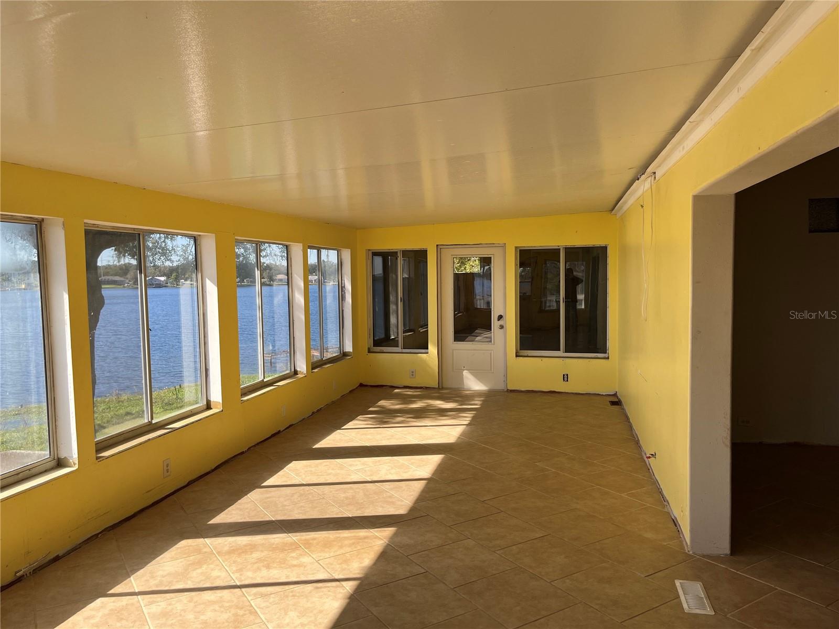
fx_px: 630
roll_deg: +0.4
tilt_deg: -1.8
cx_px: 420
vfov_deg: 53.1
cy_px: 314
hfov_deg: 67.3
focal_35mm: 26
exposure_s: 1/684
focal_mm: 5.1
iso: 50
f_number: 1.6
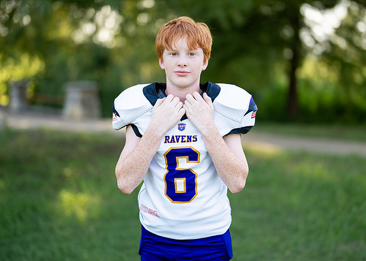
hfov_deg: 30.6
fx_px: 669
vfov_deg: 22.1
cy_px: 118
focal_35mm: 64
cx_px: 194
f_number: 1.2
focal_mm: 50
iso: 100
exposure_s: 1/1250
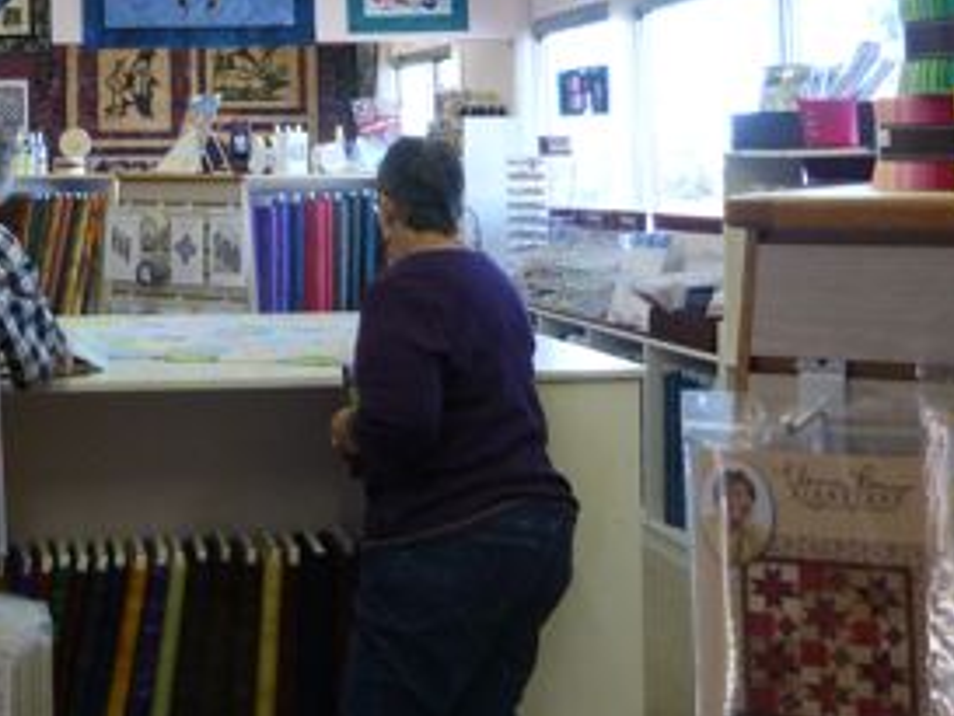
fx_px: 1516
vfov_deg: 25.8
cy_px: 80
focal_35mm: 55
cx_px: 206
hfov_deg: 34.0
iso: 250
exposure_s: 1/60
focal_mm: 4.5
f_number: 2.8
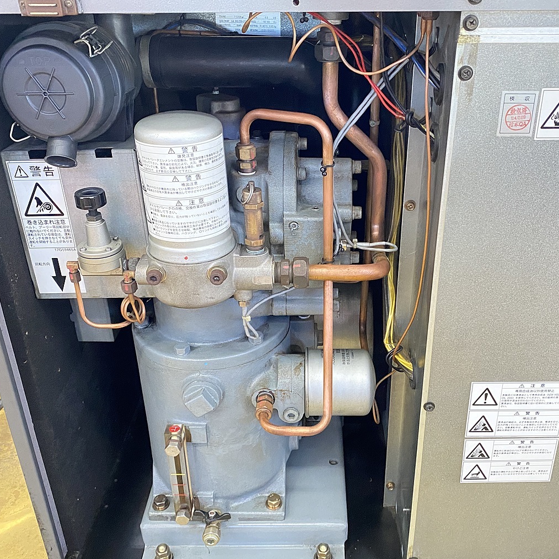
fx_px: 621
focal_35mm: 34
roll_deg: -0.5
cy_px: 300
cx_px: 326
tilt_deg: -29.7
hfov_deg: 48.3
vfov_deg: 48.4
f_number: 1.8
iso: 500
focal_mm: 4.25
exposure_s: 1/60
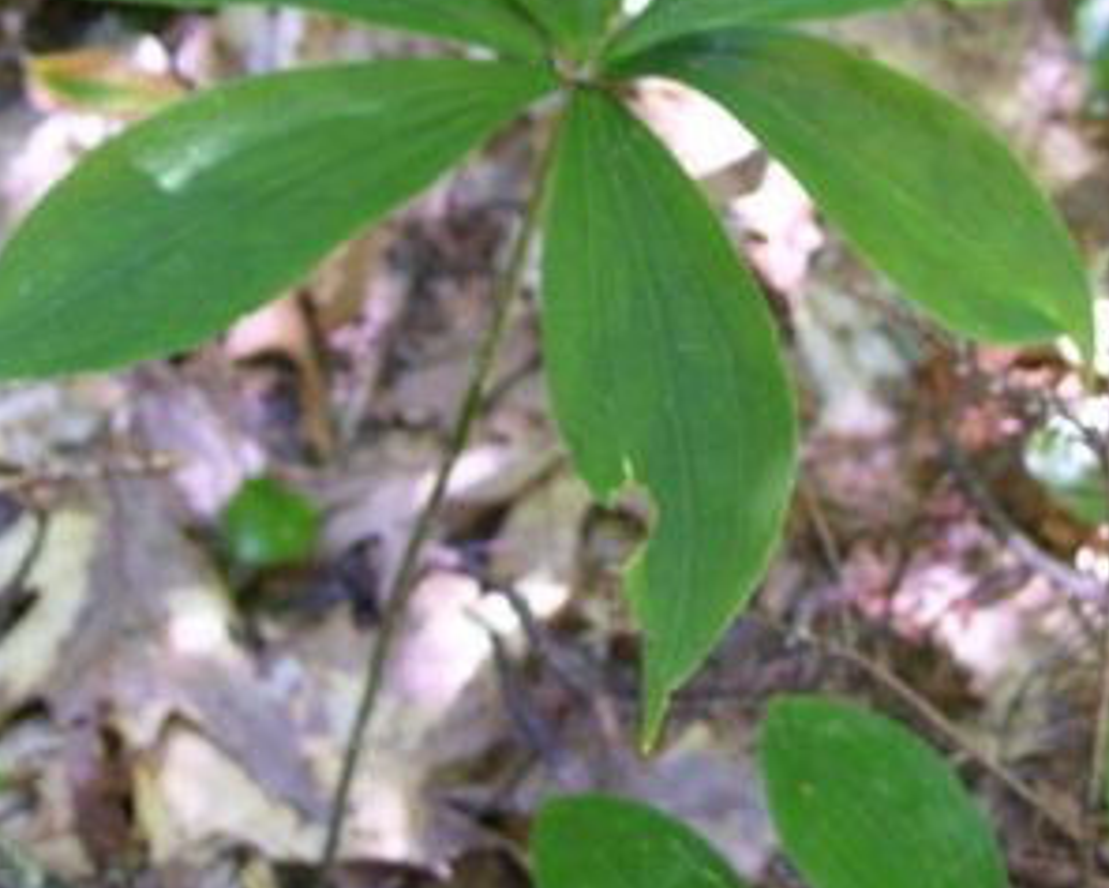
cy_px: 0
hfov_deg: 19.7
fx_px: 3185
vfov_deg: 15.6
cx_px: 648
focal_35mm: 97
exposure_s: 1/20
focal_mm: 7.6
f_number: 3
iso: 160
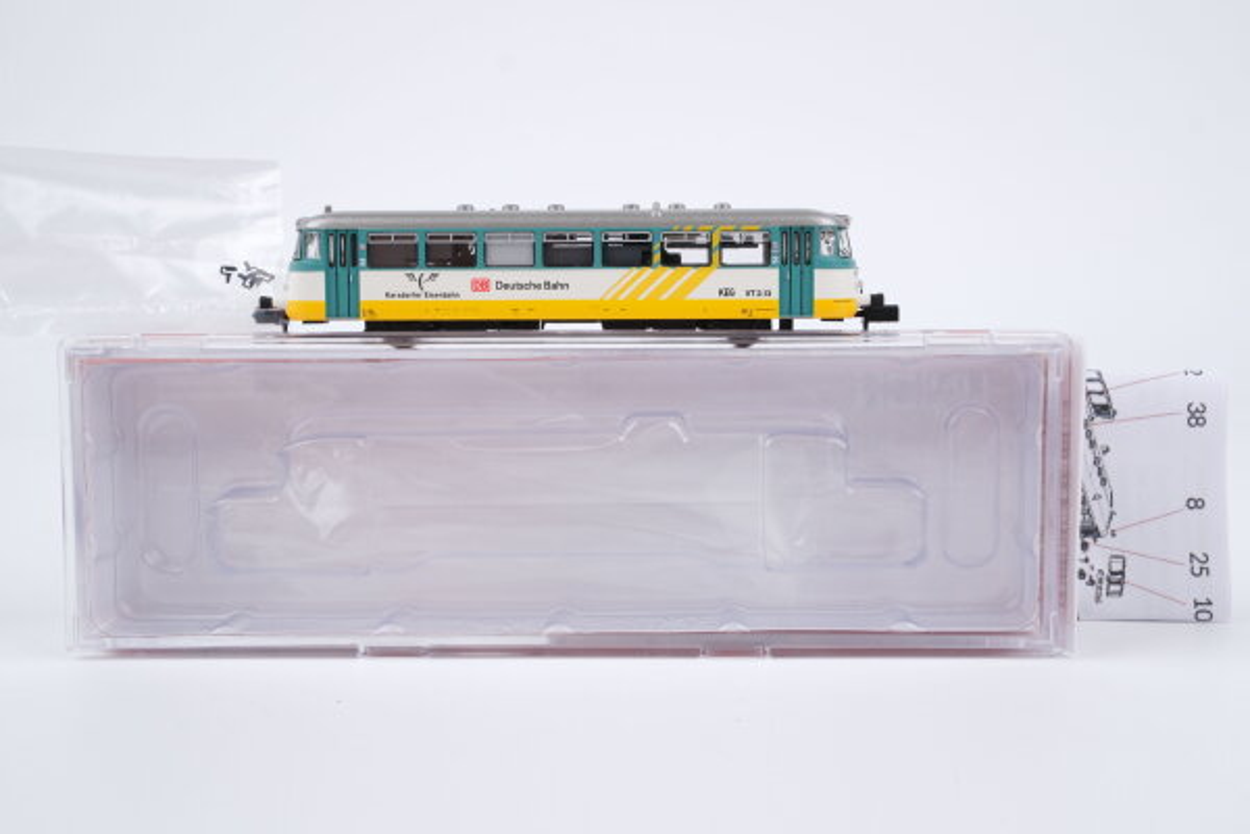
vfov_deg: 29.9
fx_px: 1562
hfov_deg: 43.6
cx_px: 625
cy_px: 417
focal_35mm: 45
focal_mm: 30
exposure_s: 1/125
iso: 500
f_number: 10
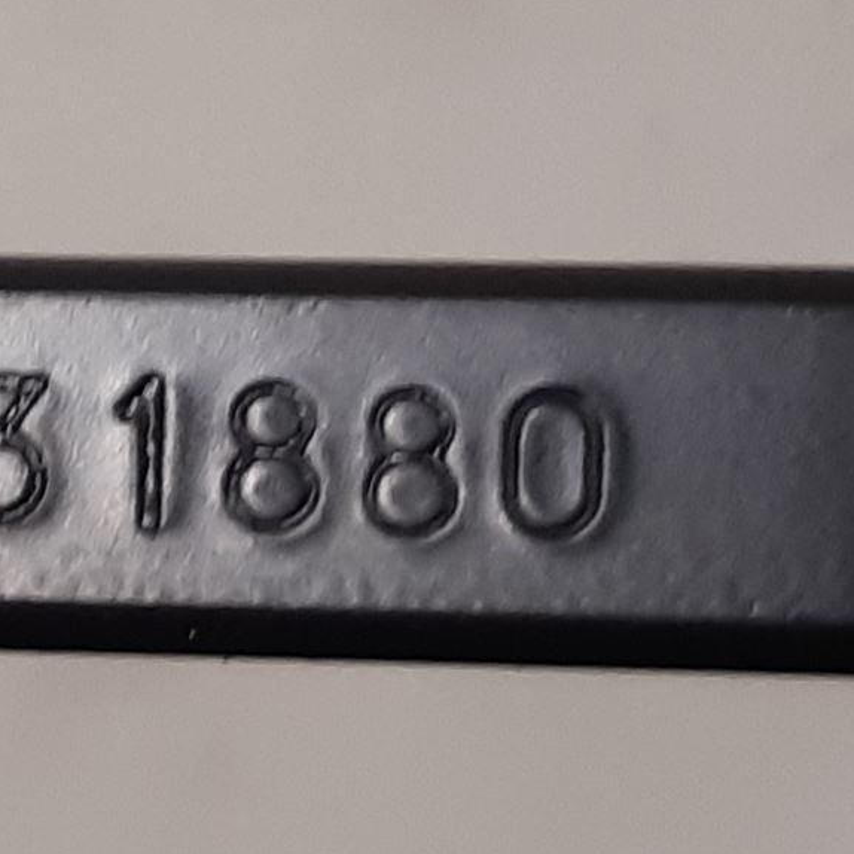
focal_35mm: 82
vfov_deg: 21.1
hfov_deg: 19.5
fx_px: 2289
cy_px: 513
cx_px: -263
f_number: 1.7
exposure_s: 1/50
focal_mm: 3.93
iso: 125
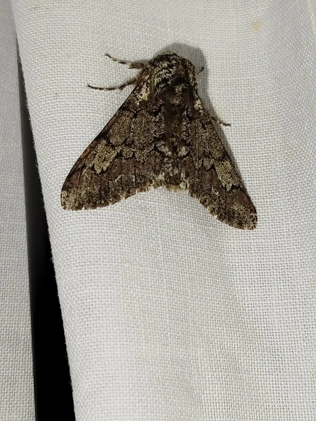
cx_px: 158
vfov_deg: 25.7
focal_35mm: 76
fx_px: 925
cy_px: 210
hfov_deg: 19.4
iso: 80
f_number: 1.7
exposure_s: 1/50
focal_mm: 5.31
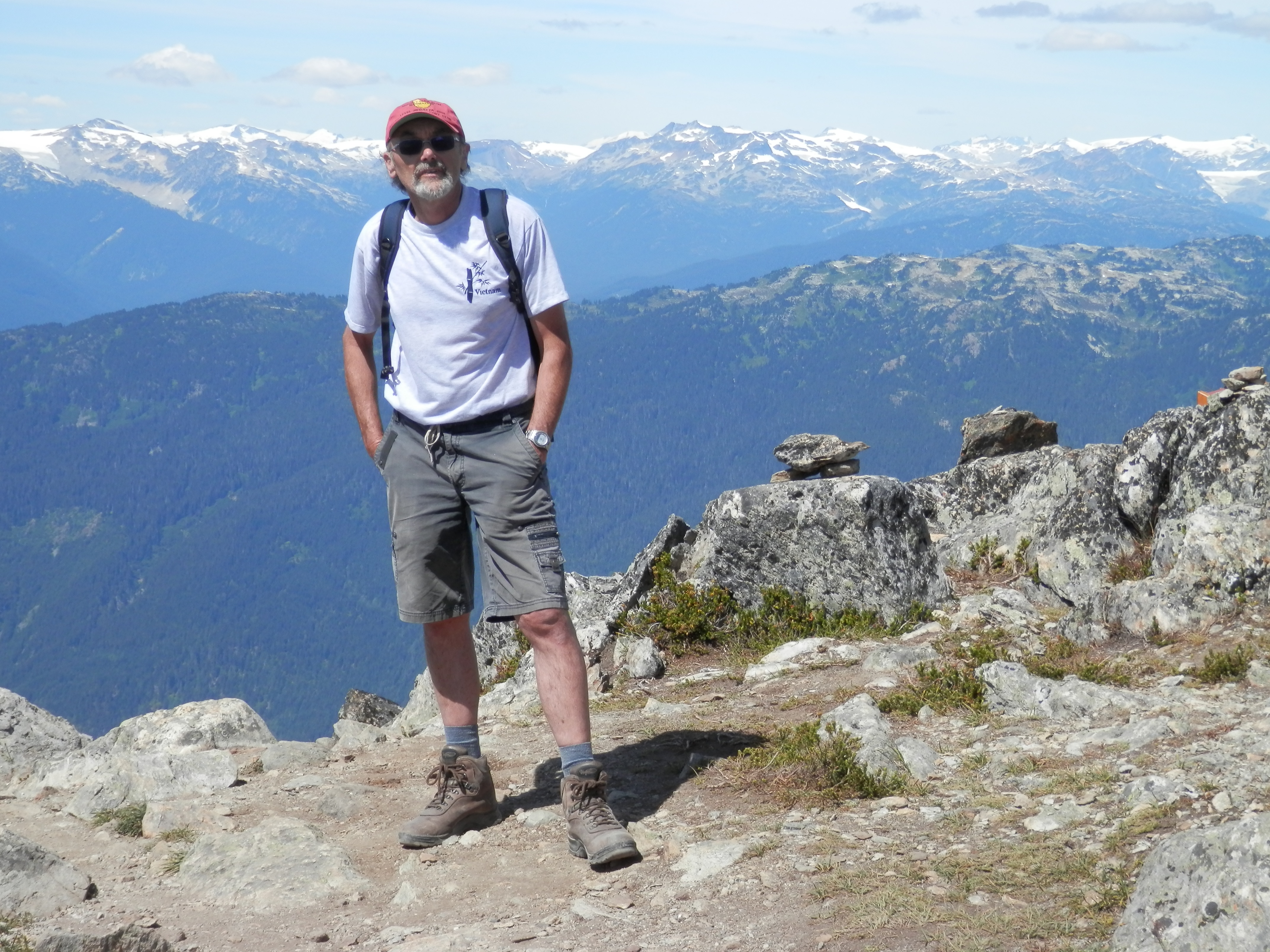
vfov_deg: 20.2
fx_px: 2678
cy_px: 476
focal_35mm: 73
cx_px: 635
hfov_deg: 26.7
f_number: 4.5
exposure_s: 1/640
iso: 80
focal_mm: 13.1
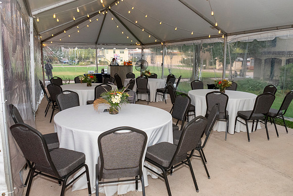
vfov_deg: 48.0
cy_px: 98
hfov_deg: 67.4
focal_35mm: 27
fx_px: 220
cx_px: 146
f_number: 10
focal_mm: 18
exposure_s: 1/125
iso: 3200
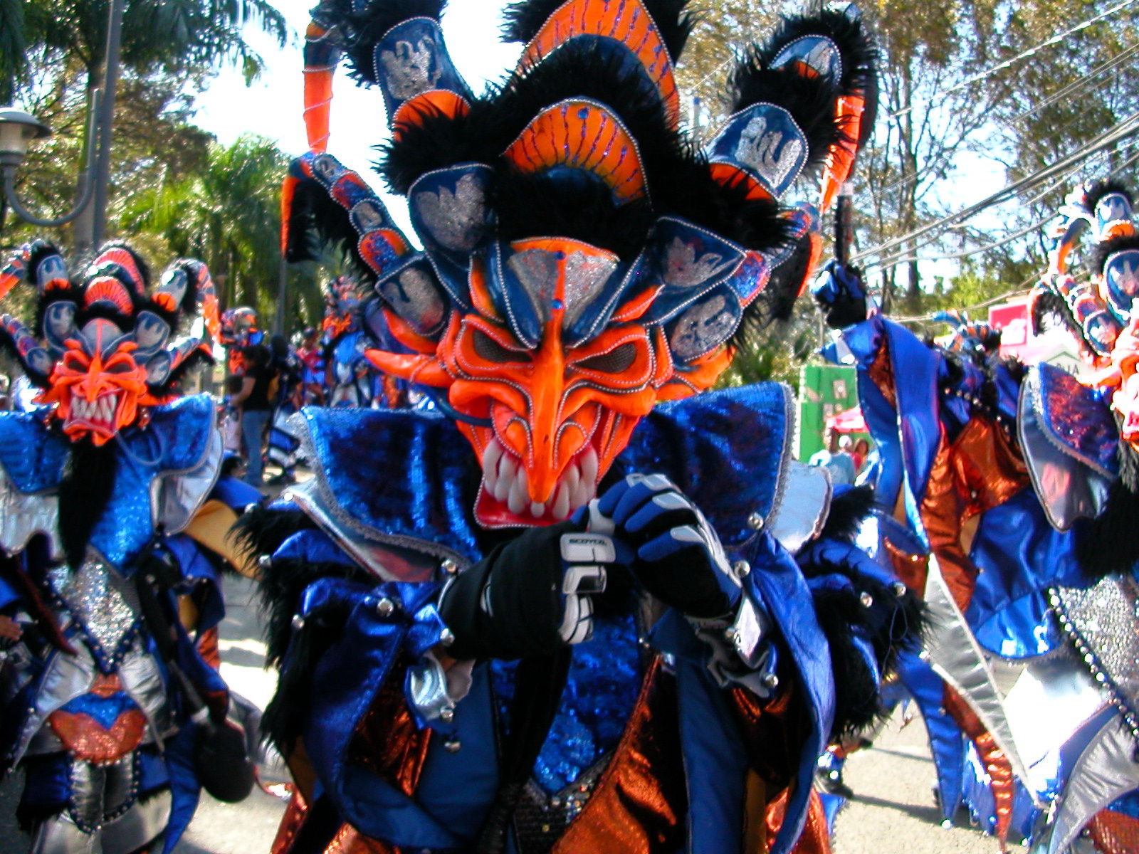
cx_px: 570
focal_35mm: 37
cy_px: 427
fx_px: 1217
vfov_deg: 38.7
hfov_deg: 50.1
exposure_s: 1/318
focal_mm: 5.6
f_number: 2.7
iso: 100
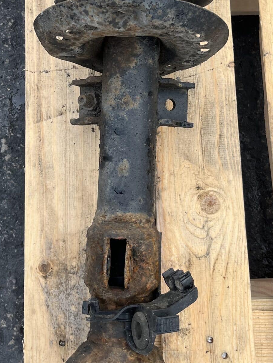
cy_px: 90
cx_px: 136
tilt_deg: -77.0
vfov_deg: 34.2
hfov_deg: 26.6
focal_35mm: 55
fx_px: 578
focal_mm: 5.1
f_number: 1.6
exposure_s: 1/891
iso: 50
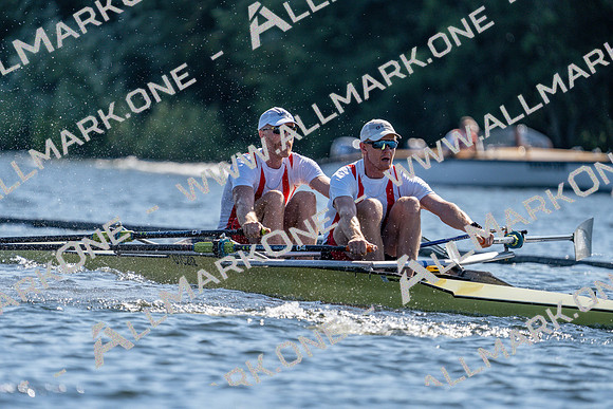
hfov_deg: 4.2
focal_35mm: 493
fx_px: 8396
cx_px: 306
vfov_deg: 2.8
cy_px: 204
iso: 250
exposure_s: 1/1600
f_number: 6.3
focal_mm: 493
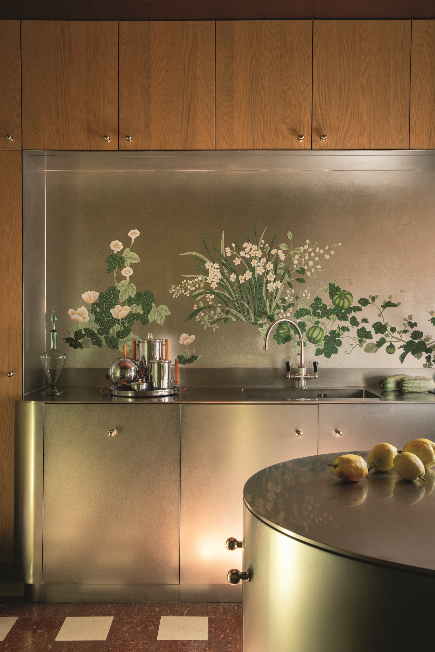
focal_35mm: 35
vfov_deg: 54.4
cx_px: 218
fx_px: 634
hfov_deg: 37.8
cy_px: 326
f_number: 13
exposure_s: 1/2
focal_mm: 35
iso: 250
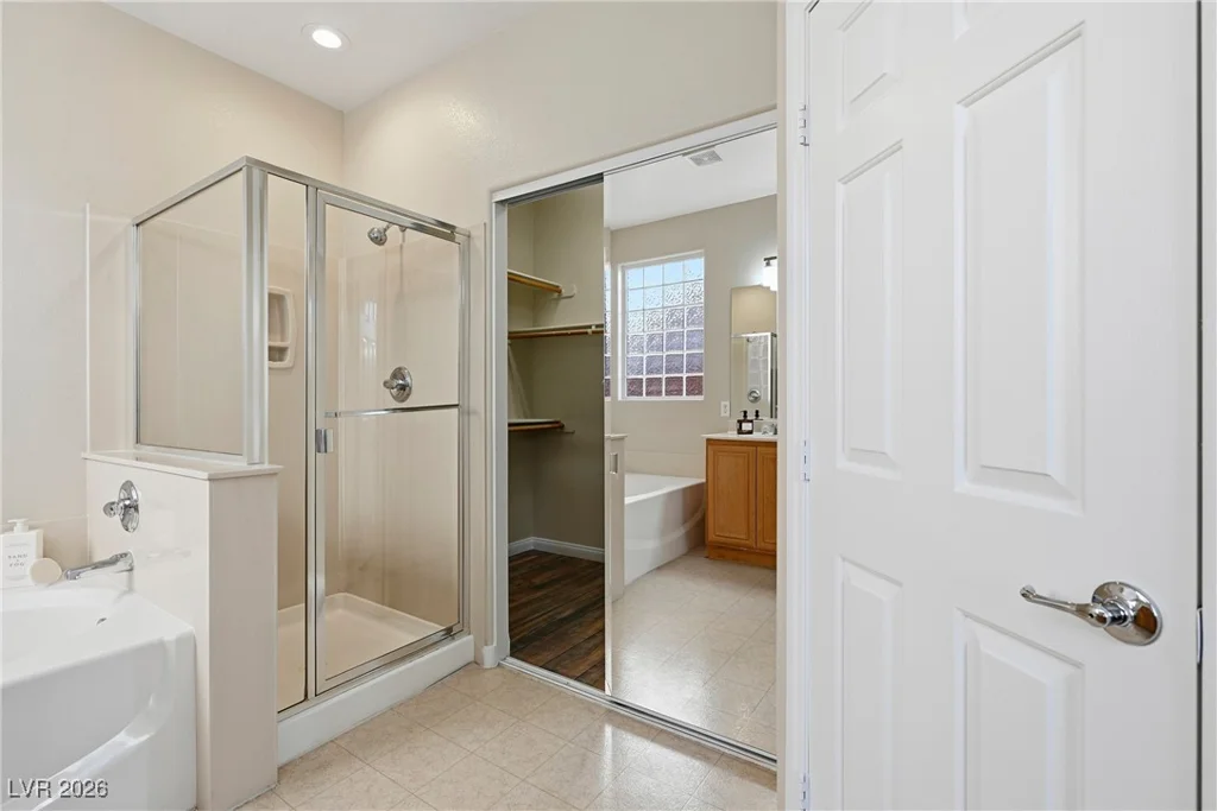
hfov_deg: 96.7
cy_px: 406
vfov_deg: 73.8
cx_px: 608
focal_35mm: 16
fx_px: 541
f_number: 9
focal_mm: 16
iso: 500
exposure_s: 1/500
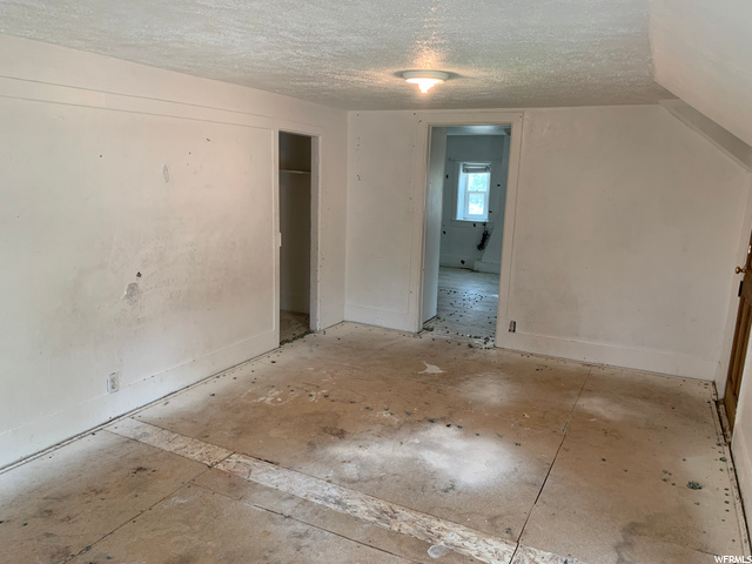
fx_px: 565
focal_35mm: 26
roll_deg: -1.4
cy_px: 282
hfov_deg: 67.3
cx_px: 376
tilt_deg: -10.7
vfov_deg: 53.1
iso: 64
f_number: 1.8
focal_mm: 4.25
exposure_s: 1/60
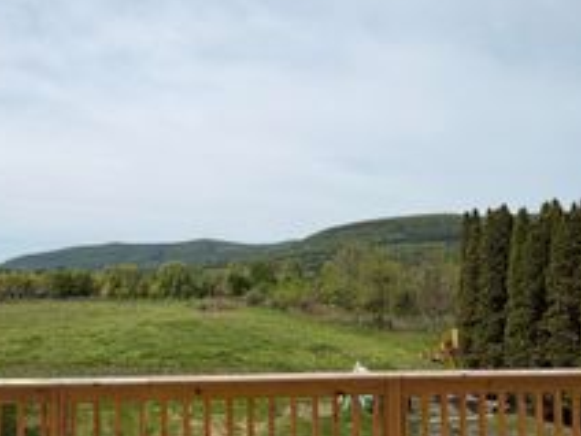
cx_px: 208
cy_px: 251
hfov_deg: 54.5
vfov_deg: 42.8
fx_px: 554
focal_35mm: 33
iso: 20
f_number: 2.2
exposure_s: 1/1464
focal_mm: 2.22
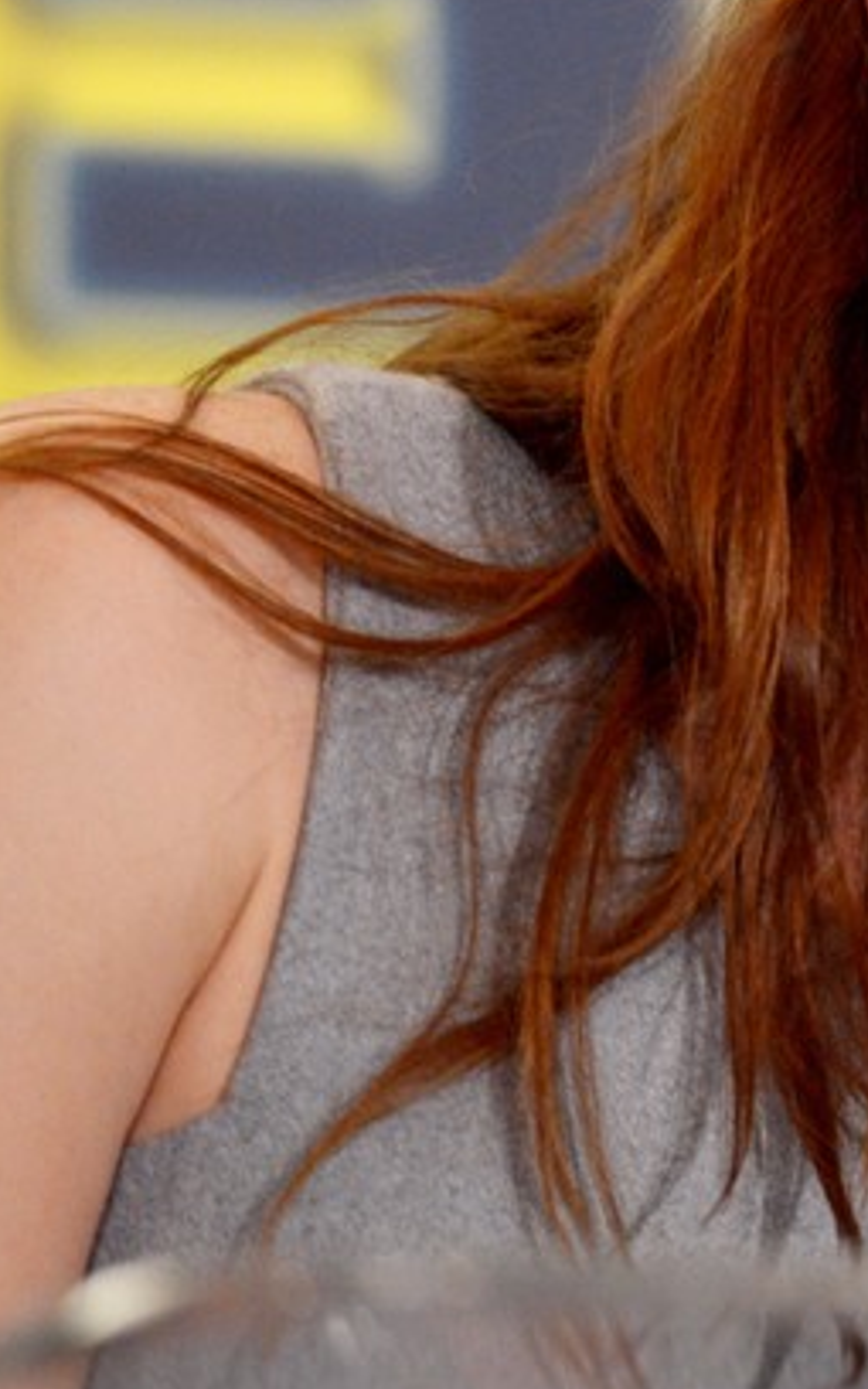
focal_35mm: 611
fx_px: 23126
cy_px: 191
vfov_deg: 3.4
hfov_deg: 2.1
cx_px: 1797
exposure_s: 1/250
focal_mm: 200
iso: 1600
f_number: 4.5
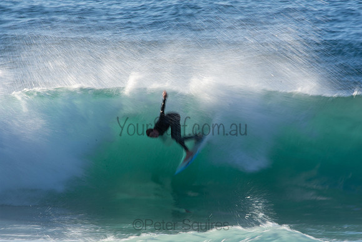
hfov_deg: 2.7
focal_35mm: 750
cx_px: 181
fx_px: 7543
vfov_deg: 1.8
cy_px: 121
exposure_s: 1/25
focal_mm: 500
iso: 100
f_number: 22
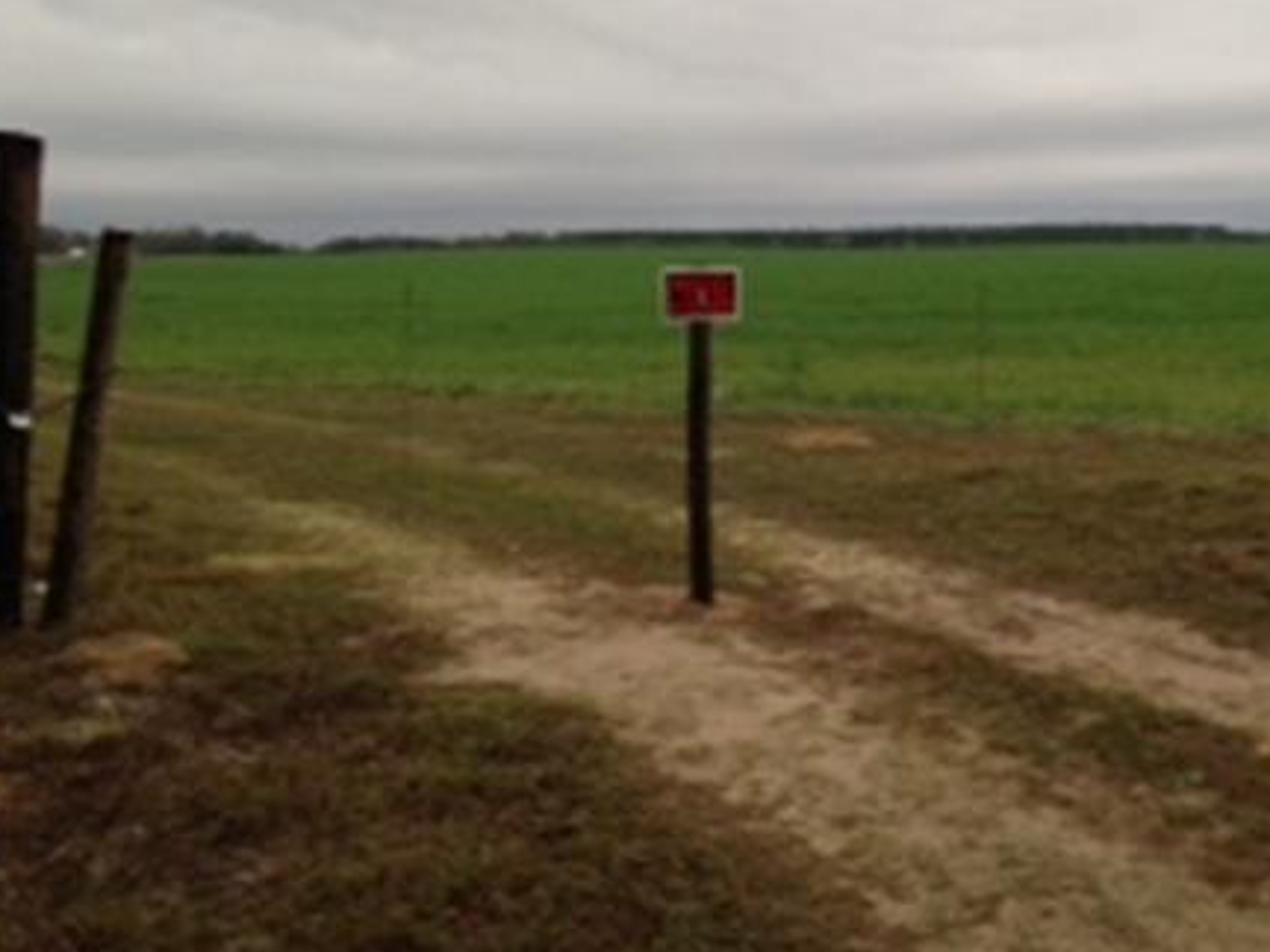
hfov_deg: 38.2
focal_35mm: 49
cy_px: 315
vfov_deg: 29.5
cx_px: 902
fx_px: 1797
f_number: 2.4
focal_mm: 4.13
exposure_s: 1/60
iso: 50
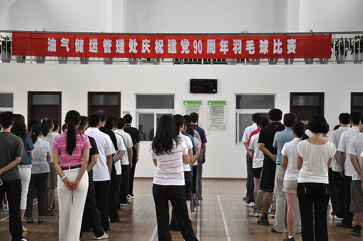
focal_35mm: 78
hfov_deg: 26.0
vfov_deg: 17.4
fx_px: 785
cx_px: 182
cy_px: 120
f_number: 5
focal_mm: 52
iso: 3200
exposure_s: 1/500
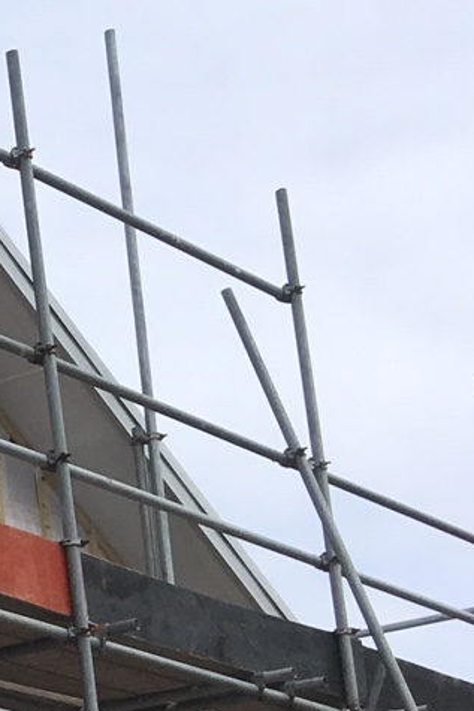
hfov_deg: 8.6
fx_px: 2526
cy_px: 689
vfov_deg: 15.7
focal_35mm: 128
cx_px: -1011
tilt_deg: +11.2
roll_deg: +0.2
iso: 25
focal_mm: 4.15
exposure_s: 1/1374
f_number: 2.2
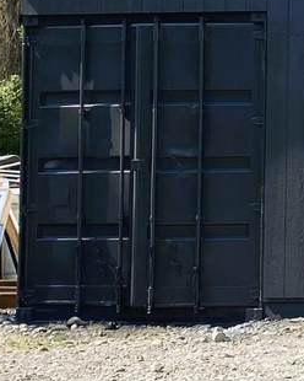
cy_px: 80
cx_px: 734
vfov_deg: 13.2
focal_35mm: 145
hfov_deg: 9.5
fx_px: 1631
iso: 32
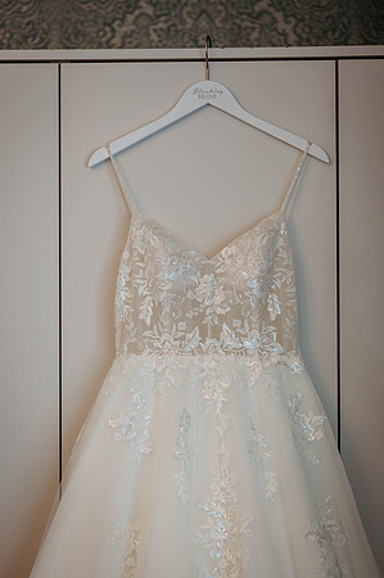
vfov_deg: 23.9
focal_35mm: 85
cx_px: 192
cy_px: 289
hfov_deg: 16.0
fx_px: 1363
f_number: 2.2
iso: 280
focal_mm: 85
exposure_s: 1/200
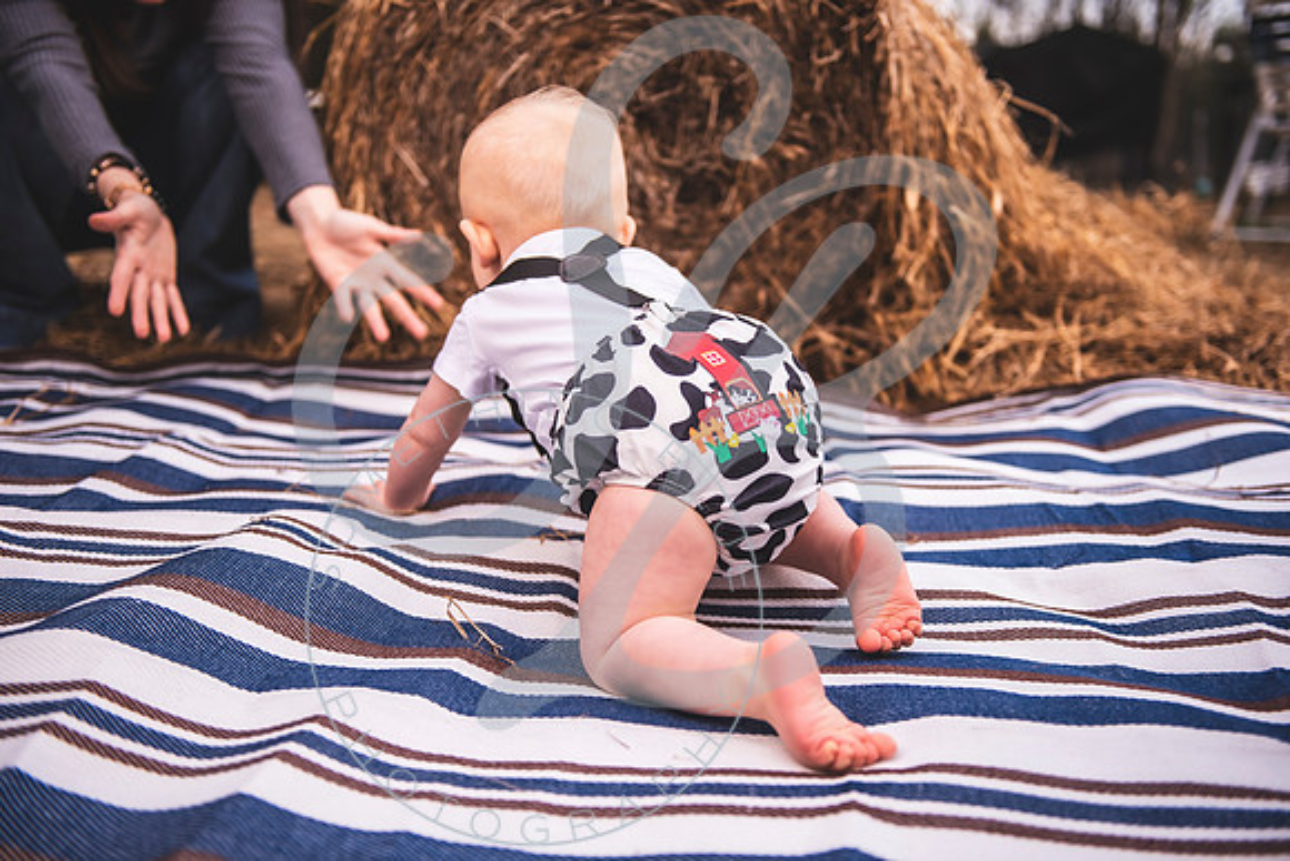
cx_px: 645
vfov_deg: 35.1
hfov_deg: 50.7
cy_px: 430
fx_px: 1362
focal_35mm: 38
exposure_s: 1/320
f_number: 2.8
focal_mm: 38
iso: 200
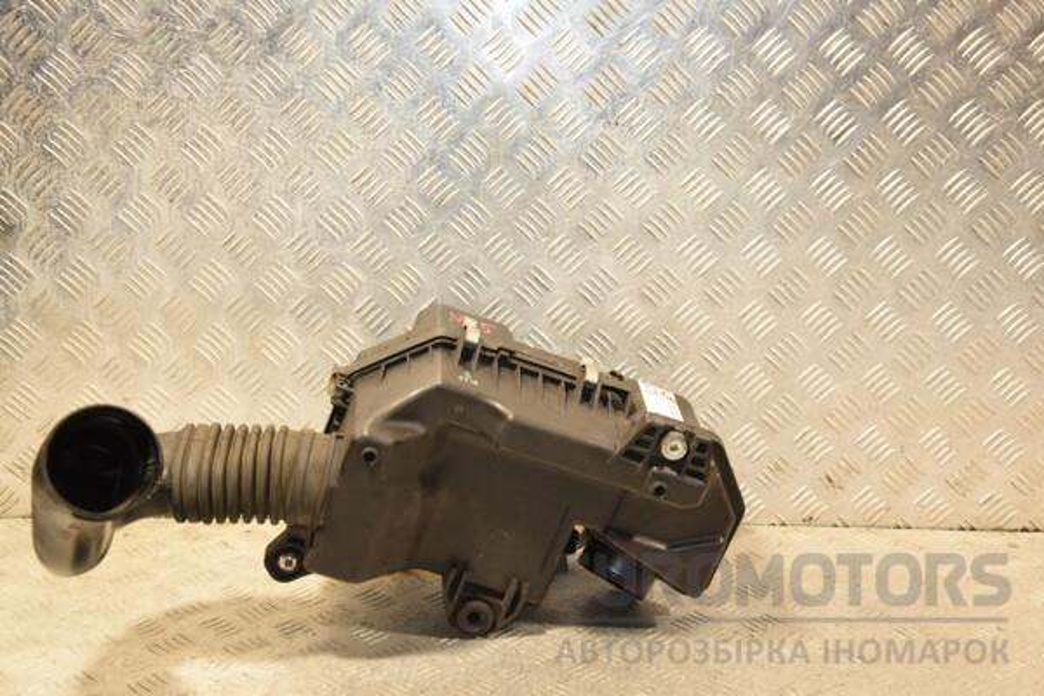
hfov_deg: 37.9
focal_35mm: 52
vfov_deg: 25.8
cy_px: 348
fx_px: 1522
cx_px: 522
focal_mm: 35
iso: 800
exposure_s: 1/125
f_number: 5
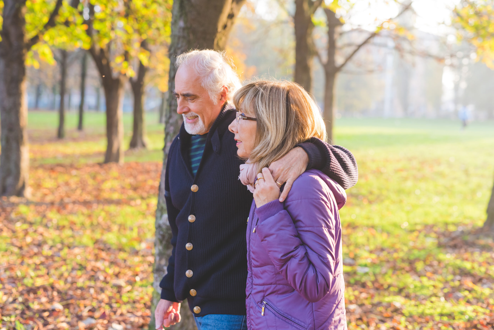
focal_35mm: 50
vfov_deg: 27.0
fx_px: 686
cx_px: 247
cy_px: 165
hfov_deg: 39.6
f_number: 2.8
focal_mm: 50
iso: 500
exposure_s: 1/640
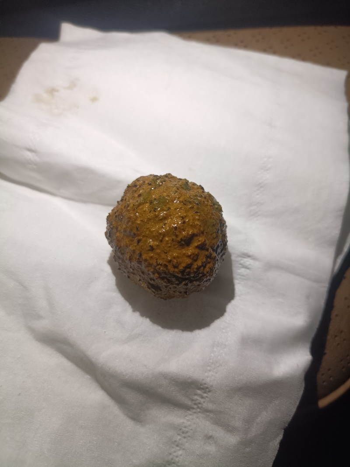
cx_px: 175
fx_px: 351
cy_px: 234
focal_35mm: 26
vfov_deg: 67.3
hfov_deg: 53.1
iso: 381
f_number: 1.8
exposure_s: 1/50
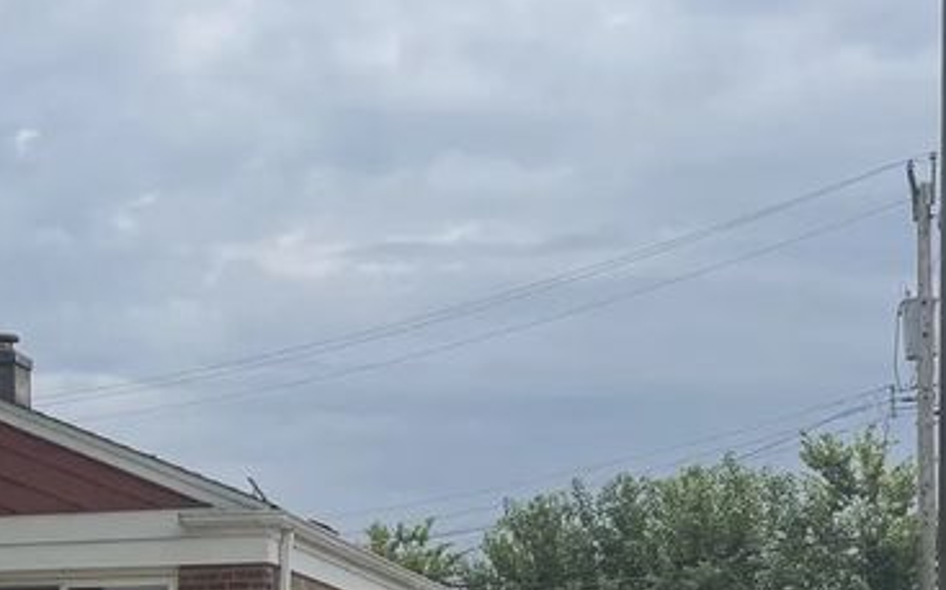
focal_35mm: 71
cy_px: 693
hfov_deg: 27.7
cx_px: 57
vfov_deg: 17.5
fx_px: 1830
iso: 80
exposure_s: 1/6410
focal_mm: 6.76
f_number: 1.78
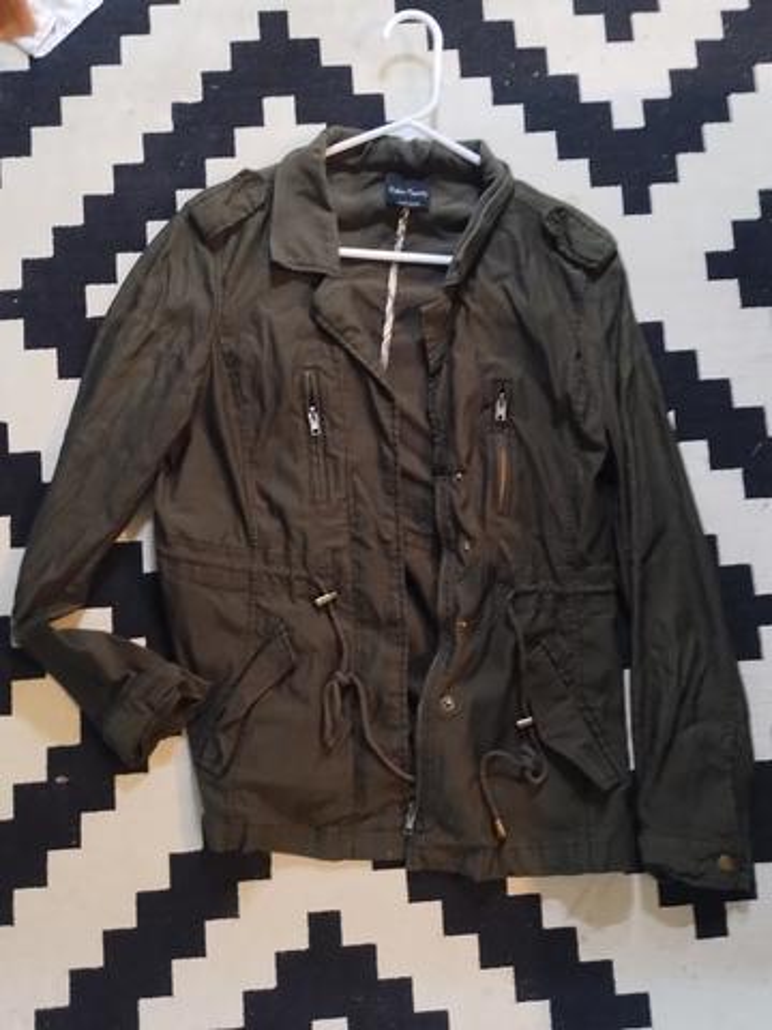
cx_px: 386
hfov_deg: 54.9
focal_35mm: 25
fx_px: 743
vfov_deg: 69.4
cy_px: 515
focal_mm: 4.71
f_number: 1.7
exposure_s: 1/20
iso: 409
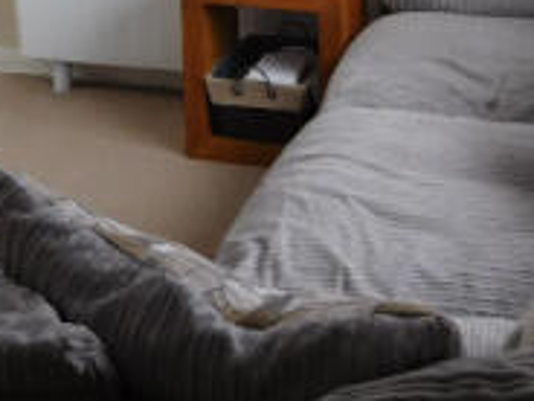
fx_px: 1219
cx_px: 106
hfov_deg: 24.3
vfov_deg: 16.8
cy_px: -216
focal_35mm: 79
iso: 160
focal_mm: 4.5
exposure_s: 1/30
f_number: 3.4
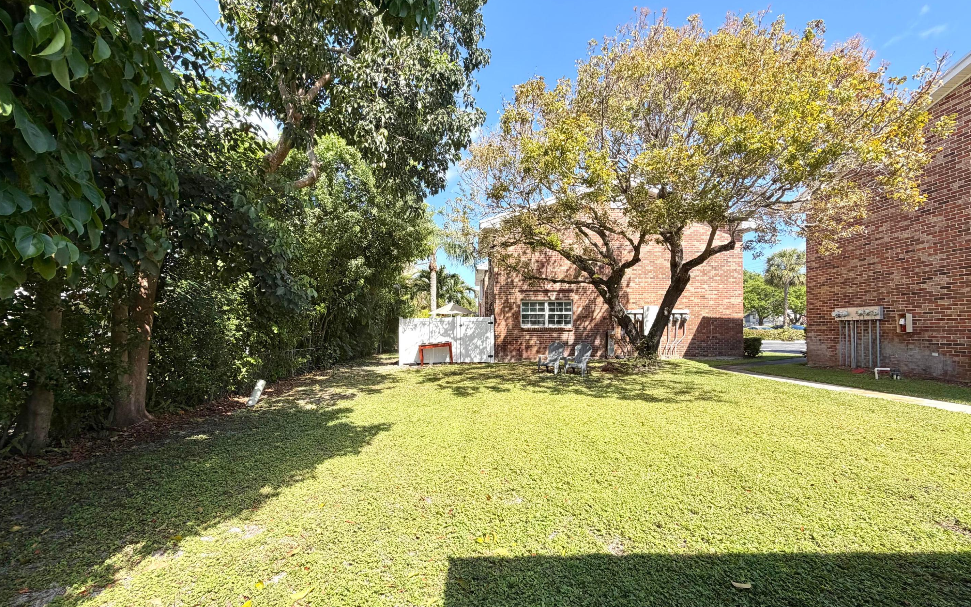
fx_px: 397
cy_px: 325
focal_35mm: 15
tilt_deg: +1.1
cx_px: 482
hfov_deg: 101.5
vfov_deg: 74.7
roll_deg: +0.2
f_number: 2.2
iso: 40
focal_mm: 2.22
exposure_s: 1/694
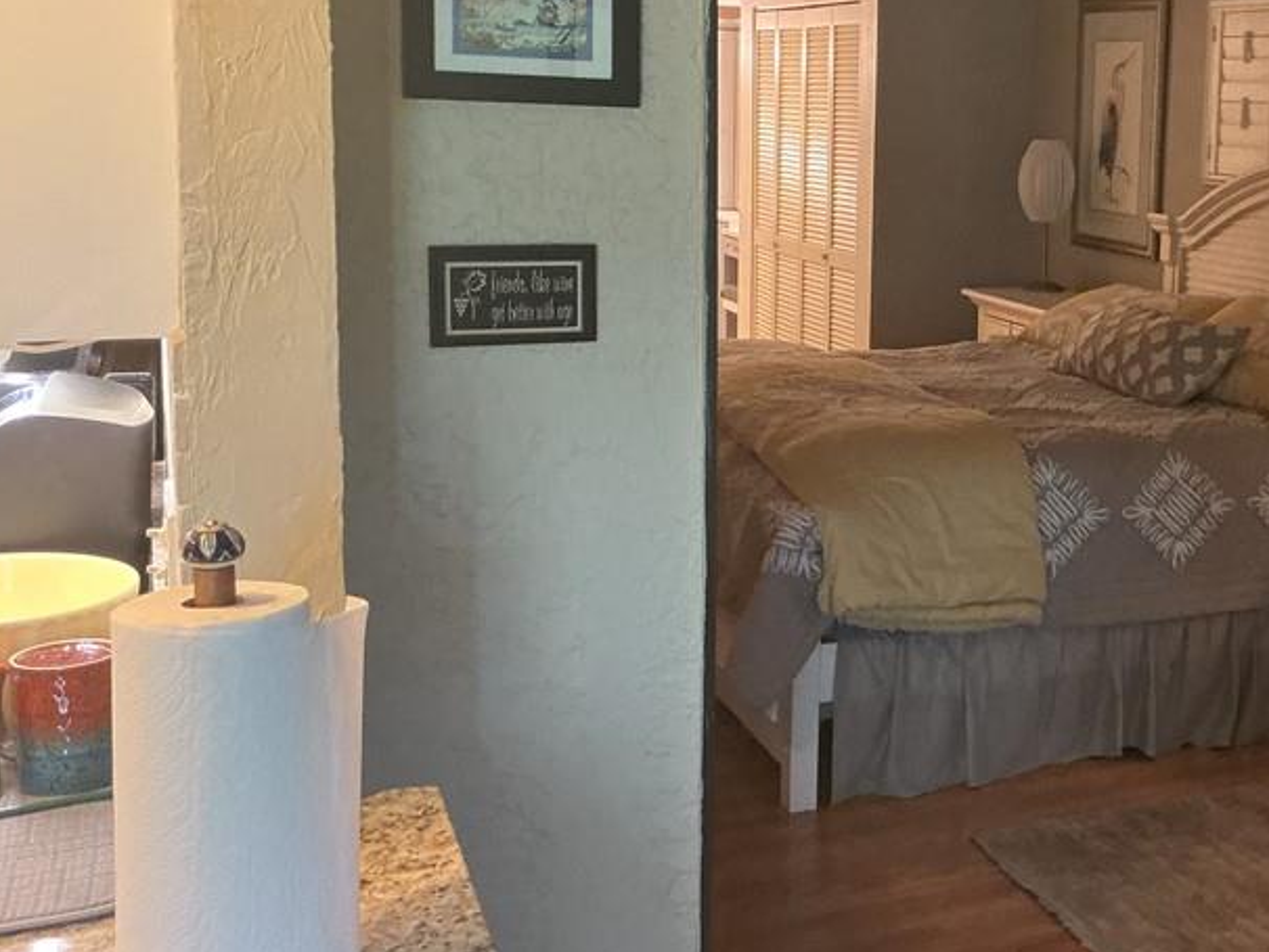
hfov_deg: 37.2
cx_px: 1055
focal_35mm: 49
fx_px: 1797
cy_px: 360
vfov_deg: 29.6
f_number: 1.8
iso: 250
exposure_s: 1/60
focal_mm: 3
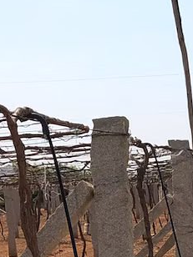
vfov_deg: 20.2
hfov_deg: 14.1
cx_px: 346
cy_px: 275
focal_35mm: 93
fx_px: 691
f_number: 1.8
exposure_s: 1/4000
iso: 20
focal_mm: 4
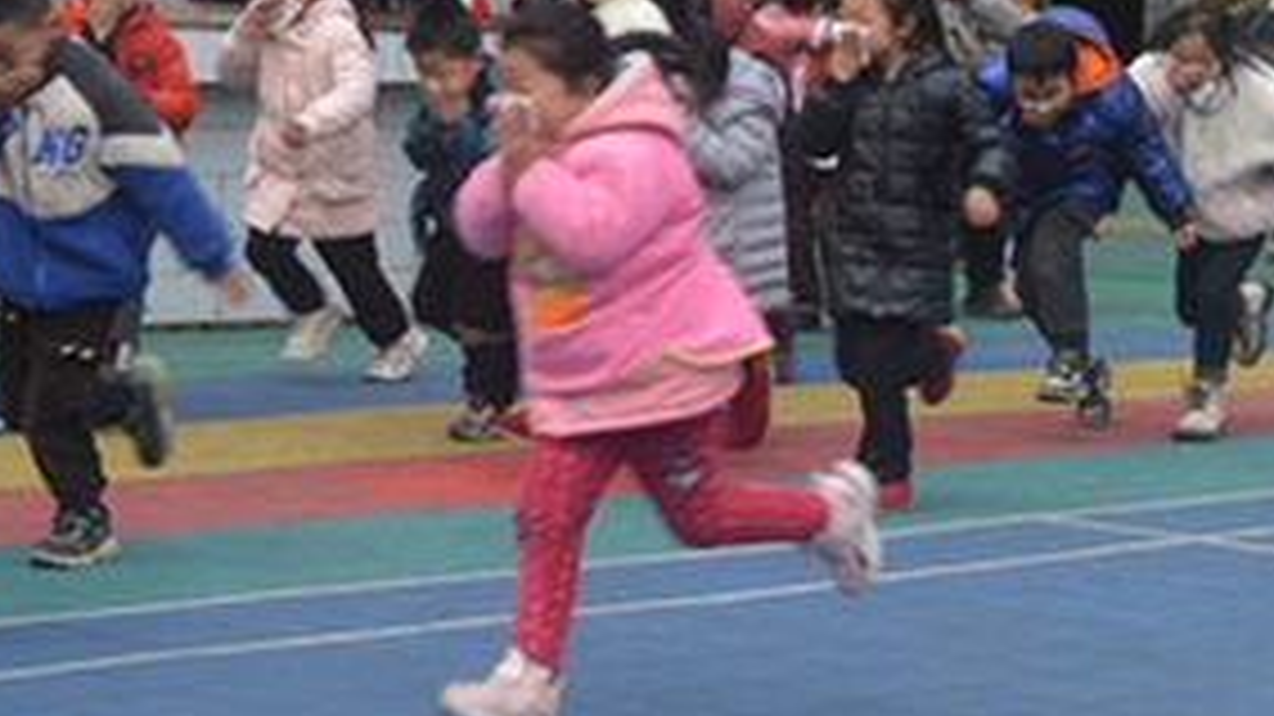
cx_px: 1382
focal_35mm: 135
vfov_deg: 9.0
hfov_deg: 15.5
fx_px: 4559
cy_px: 207
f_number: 5.6
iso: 100
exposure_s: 1/125
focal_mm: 38
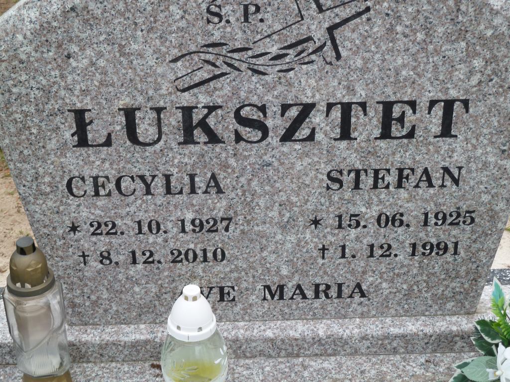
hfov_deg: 30.7
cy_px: 191
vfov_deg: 23.3
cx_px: 255
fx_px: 928
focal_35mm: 63
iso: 80
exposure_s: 1/160
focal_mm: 10.3
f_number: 4
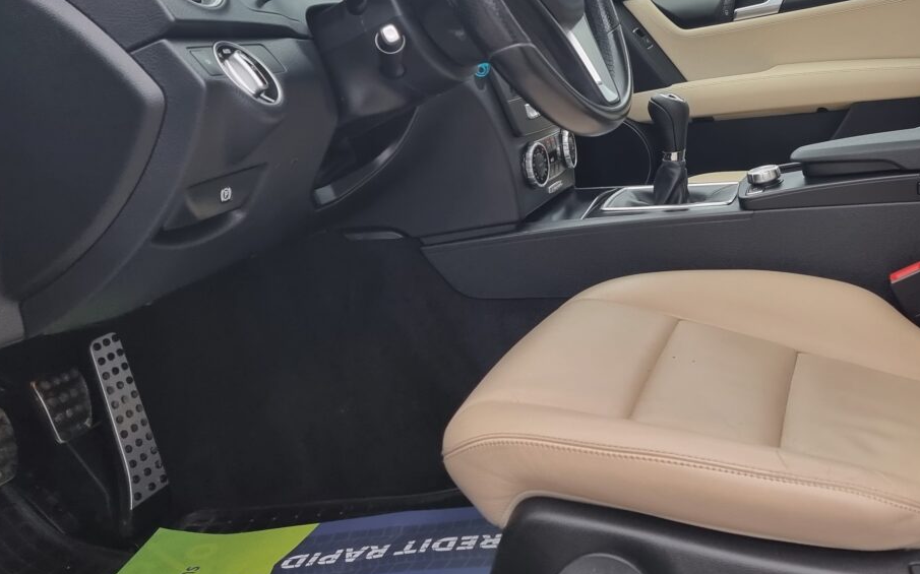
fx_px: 1128
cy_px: 72
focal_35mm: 45
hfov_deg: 42.4
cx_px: 737
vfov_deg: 27.7
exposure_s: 1/120
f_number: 1.8
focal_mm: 6.7
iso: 80
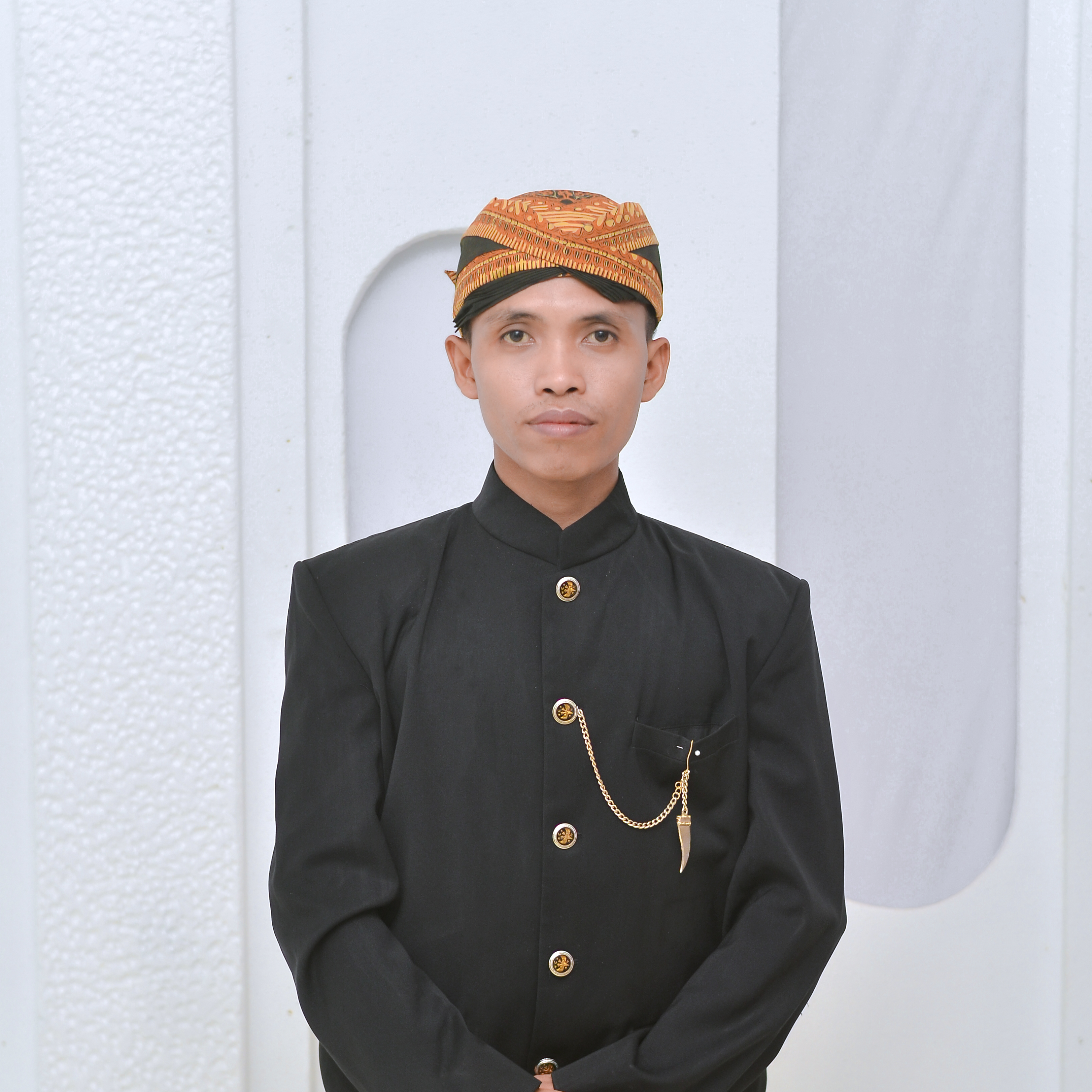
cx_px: 545
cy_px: 706
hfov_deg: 25.5
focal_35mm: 68
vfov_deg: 25.4
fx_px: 2414
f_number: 2.8
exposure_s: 1/160
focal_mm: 35
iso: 250
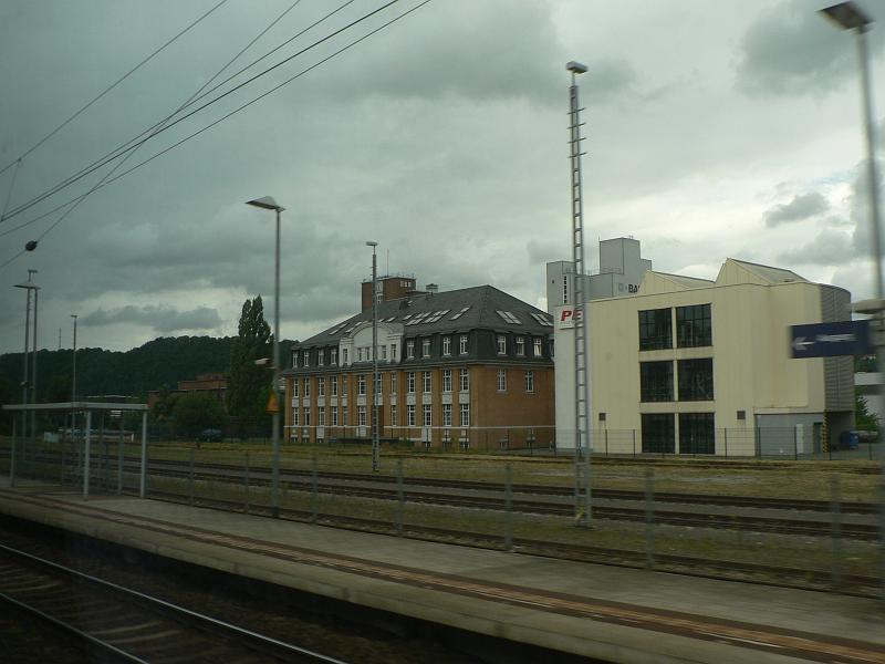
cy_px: 332
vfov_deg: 39.7
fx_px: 920
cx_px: 442
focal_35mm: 36
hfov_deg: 51.4
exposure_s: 1/250
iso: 80
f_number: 4
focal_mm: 6
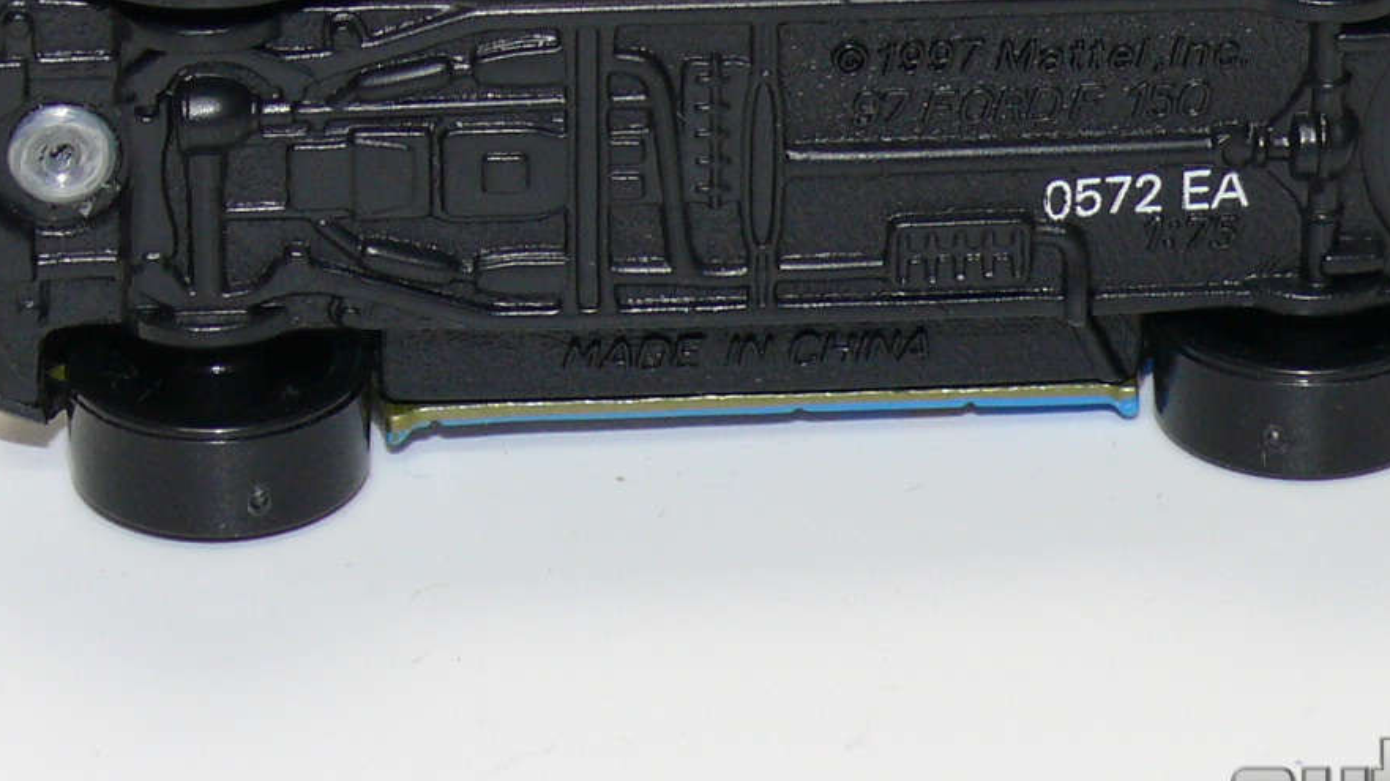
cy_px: 0
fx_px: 7075
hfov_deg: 11.2
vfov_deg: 6.3
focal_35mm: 192
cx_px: 866
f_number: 4
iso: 100
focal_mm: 13
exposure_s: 1/30
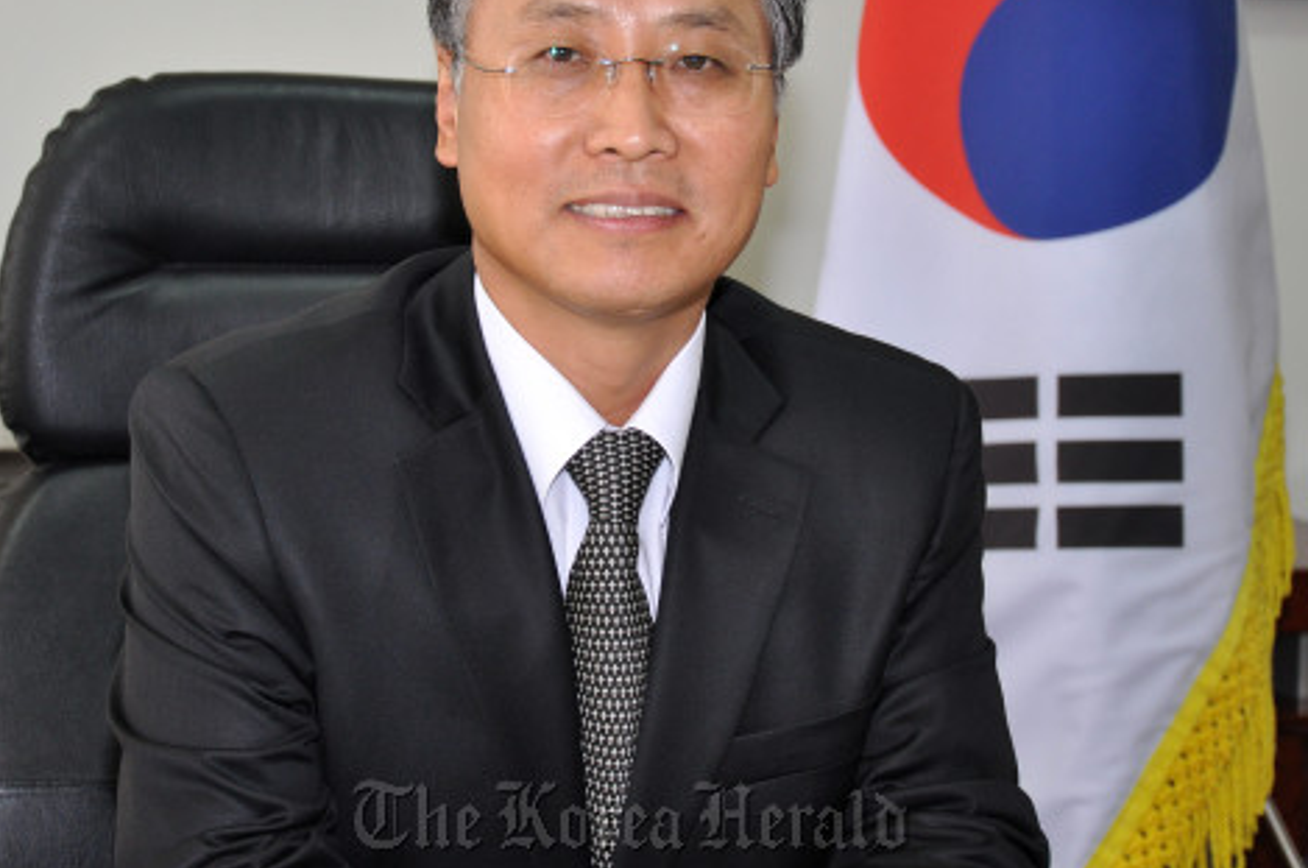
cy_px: 294
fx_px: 3772
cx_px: 630
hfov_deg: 19.7
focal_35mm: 104
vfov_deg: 13.1
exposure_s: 1/60
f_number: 5.6
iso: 640
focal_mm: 50
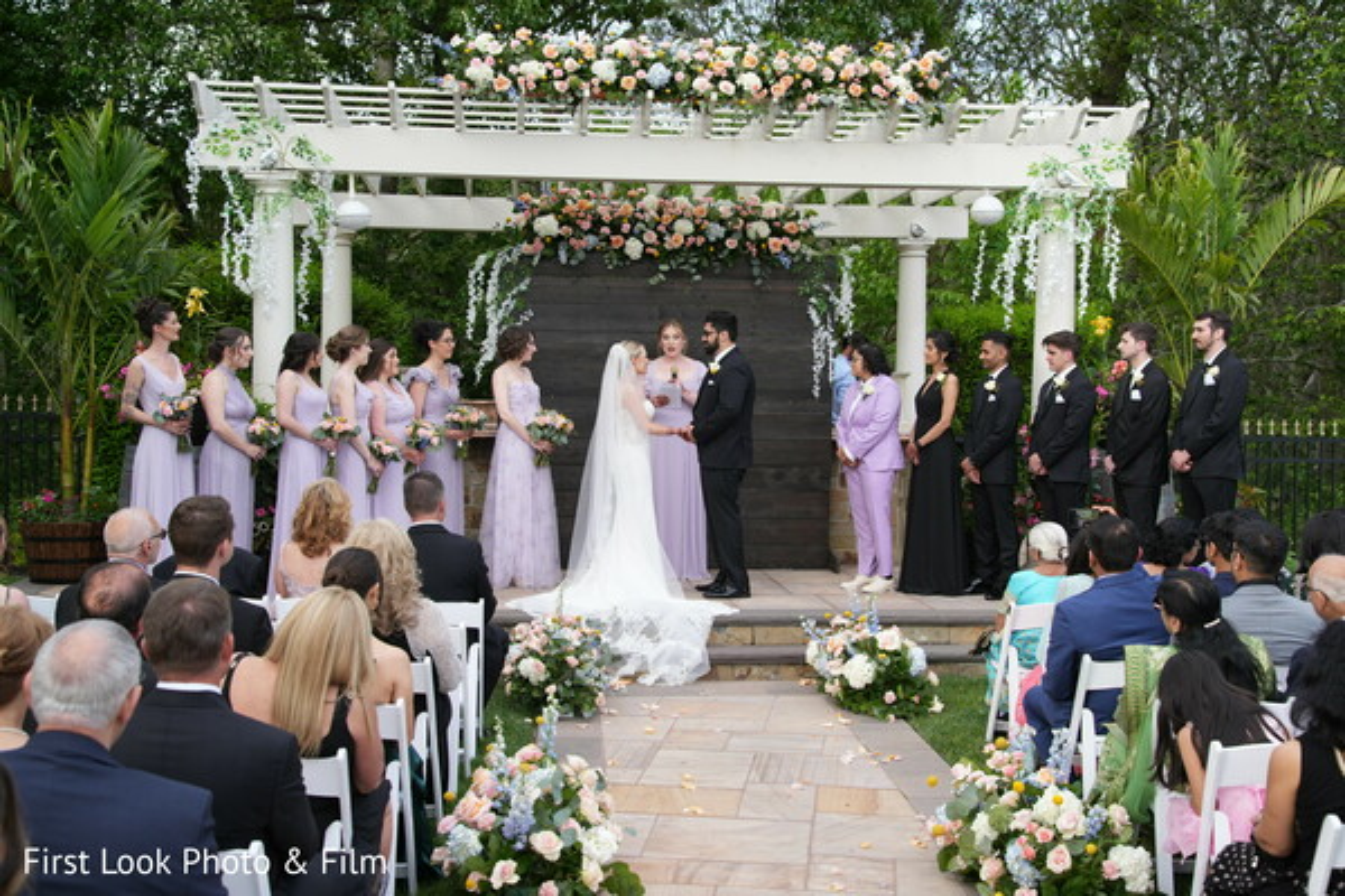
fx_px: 1718
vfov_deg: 29.2
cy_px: 448
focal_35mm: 46
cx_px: 672
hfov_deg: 42.7
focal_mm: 46
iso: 400
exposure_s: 1/320
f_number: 6.3
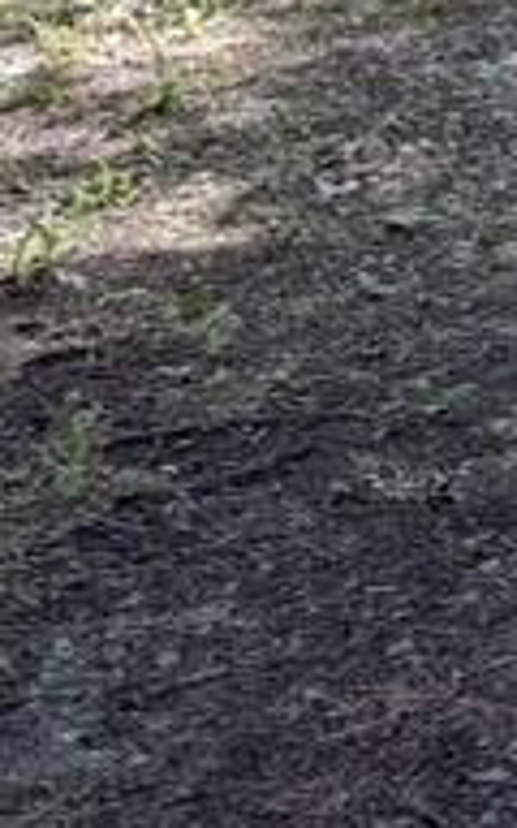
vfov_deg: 7.3
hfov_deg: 4.7
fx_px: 6109
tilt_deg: -2.4
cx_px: 1241
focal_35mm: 271
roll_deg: -0.2
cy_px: -1156
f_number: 1.78
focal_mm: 6.76
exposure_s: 1/365
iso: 100
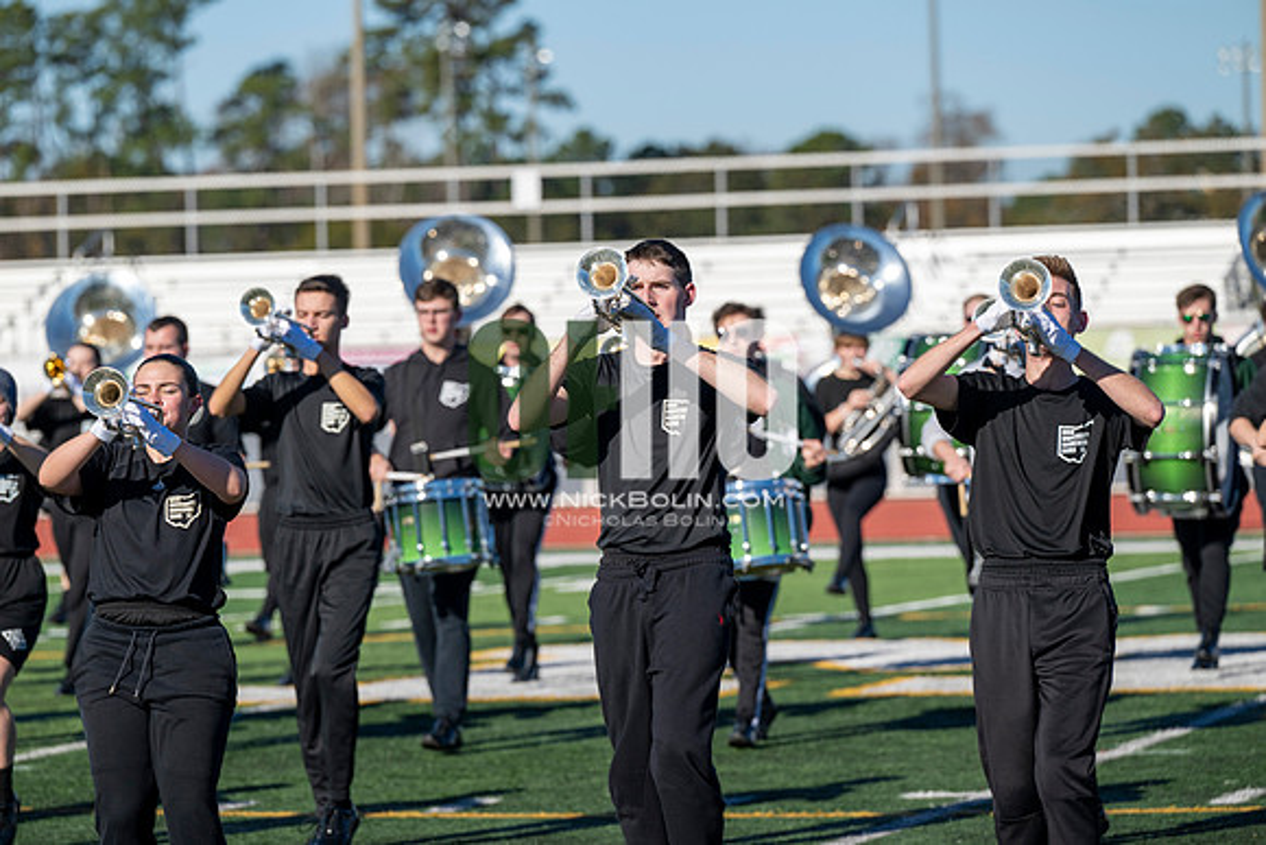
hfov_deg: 10.3
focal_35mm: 200
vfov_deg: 6.9
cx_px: 633
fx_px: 7035
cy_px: 422
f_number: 5
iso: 200
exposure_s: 1/2000
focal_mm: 200
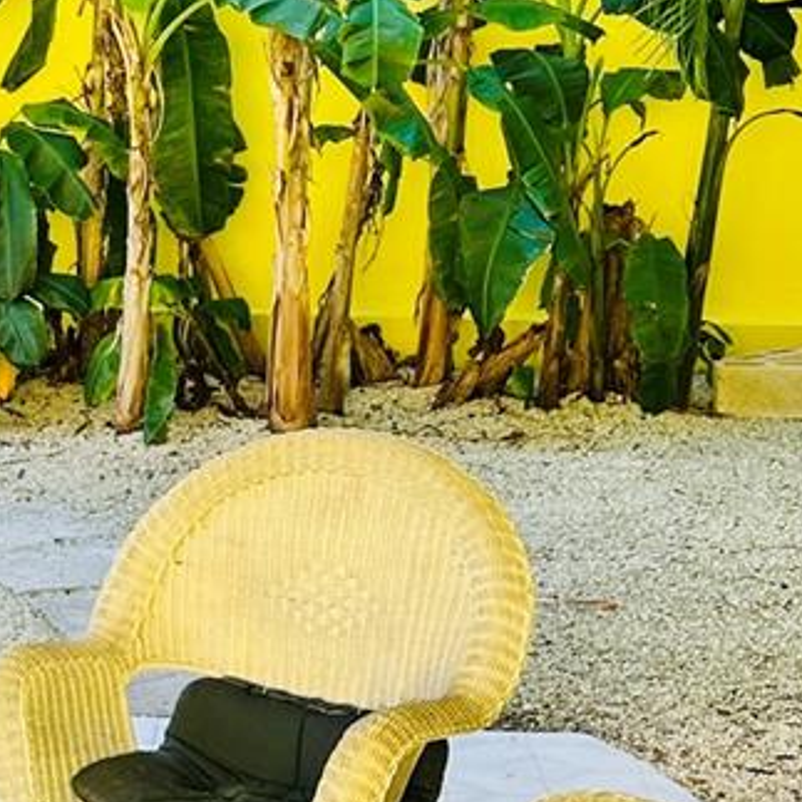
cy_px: 181
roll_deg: -1.8
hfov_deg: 16.8
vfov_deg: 17.1
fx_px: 2647
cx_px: -50
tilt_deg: -3.2
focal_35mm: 101
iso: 80
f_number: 1.78
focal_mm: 6.86
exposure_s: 1/401
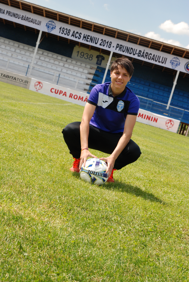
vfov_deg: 41.1
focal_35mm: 48
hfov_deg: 28.2
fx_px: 377
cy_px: 141
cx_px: 94
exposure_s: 1/400
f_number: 10
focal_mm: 32
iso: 400
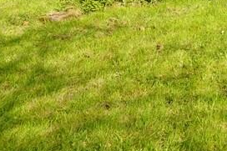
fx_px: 403
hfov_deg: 24.5
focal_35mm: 64
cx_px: 340
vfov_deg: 17.3
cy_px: -121
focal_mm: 17
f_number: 9
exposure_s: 1/100
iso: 100
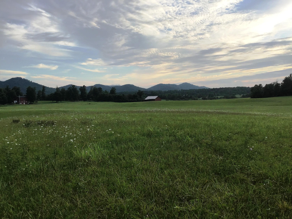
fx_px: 261
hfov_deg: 58.4
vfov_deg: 45.4
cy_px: 110
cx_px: 146
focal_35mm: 31
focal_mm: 3.3
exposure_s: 1/197
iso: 25
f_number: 2.4
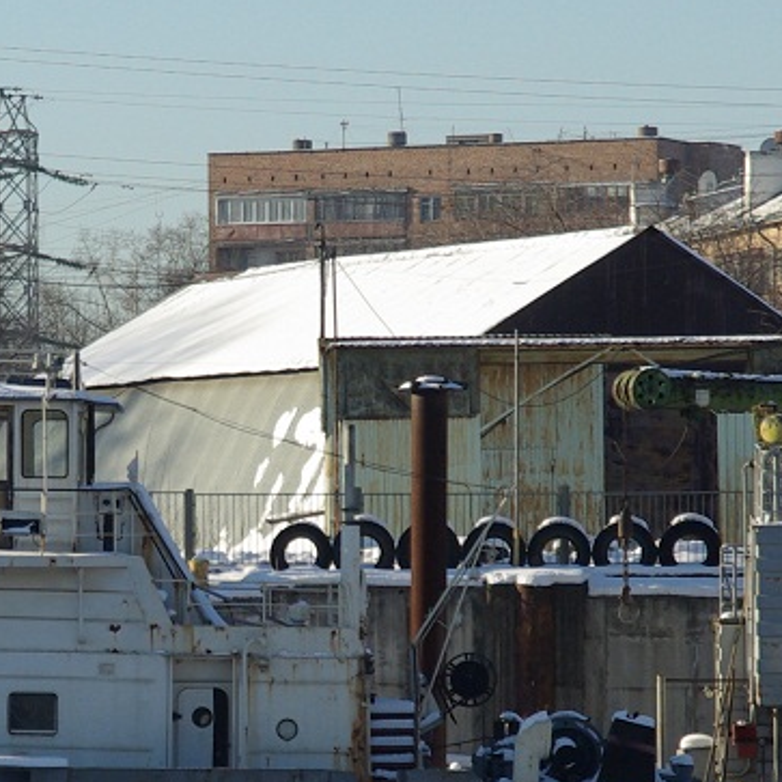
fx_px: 10029
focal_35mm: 392
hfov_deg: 4.5
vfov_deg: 4.5
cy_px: 563
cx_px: 127
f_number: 6.7
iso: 200
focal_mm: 93
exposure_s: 1/750
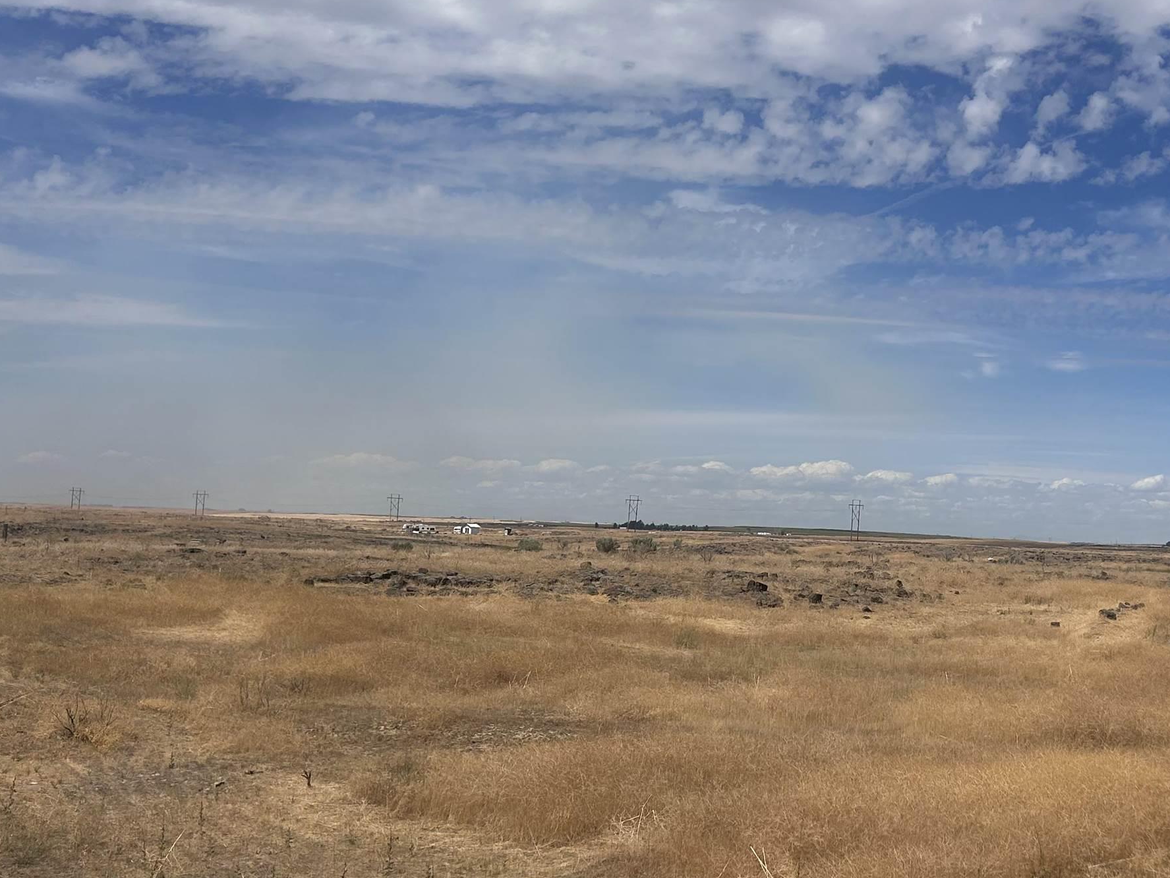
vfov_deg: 32.2
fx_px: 1521
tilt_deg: +3.6
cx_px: 830
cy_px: 435
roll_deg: -2.6
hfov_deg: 41.2
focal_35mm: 45
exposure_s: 1/11364
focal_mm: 5.7
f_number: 1.5
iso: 50
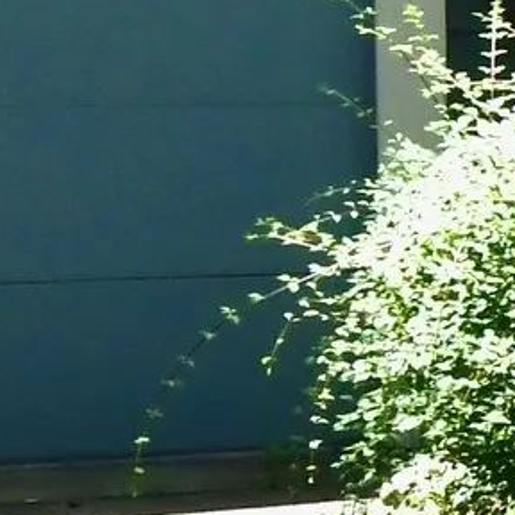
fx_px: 2138
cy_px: -719
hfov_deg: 8.1
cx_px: 2055
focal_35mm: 127
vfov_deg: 11.4
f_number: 13
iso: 640
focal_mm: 14
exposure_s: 1/500
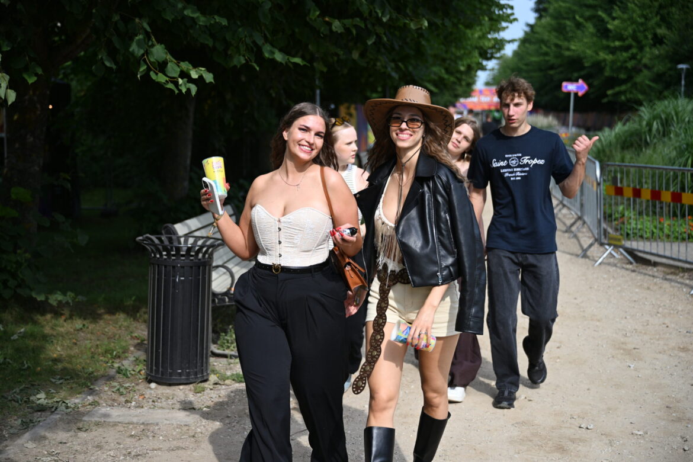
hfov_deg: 37.5
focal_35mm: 53
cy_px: 231
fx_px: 1020
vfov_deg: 25.5
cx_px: 346
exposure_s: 1/1250
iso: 100
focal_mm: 53
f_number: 2.8
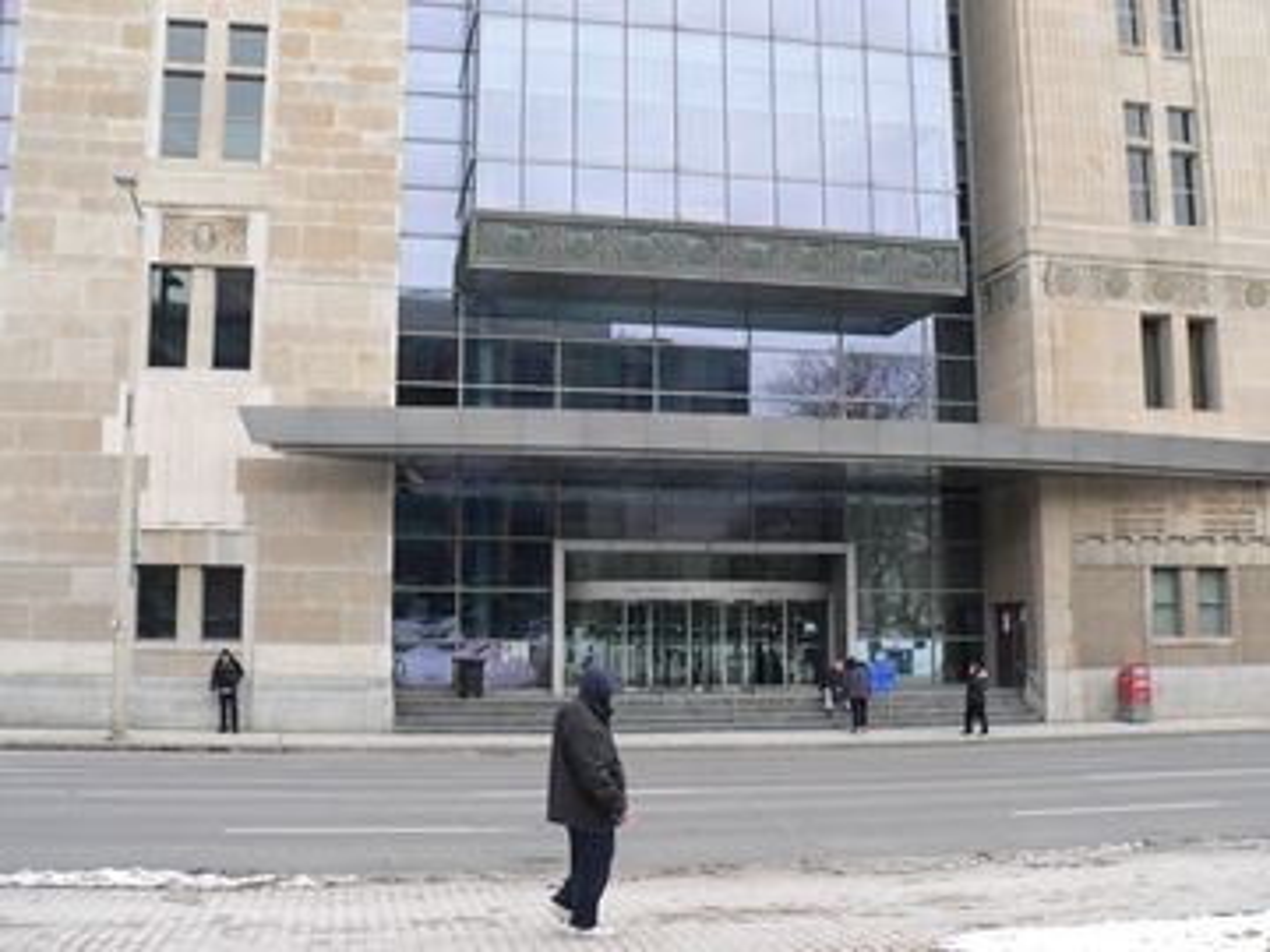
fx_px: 1321
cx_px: 635
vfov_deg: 39.7
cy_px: 476
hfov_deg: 51.4
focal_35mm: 36
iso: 80
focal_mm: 6
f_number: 4
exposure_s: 1/125
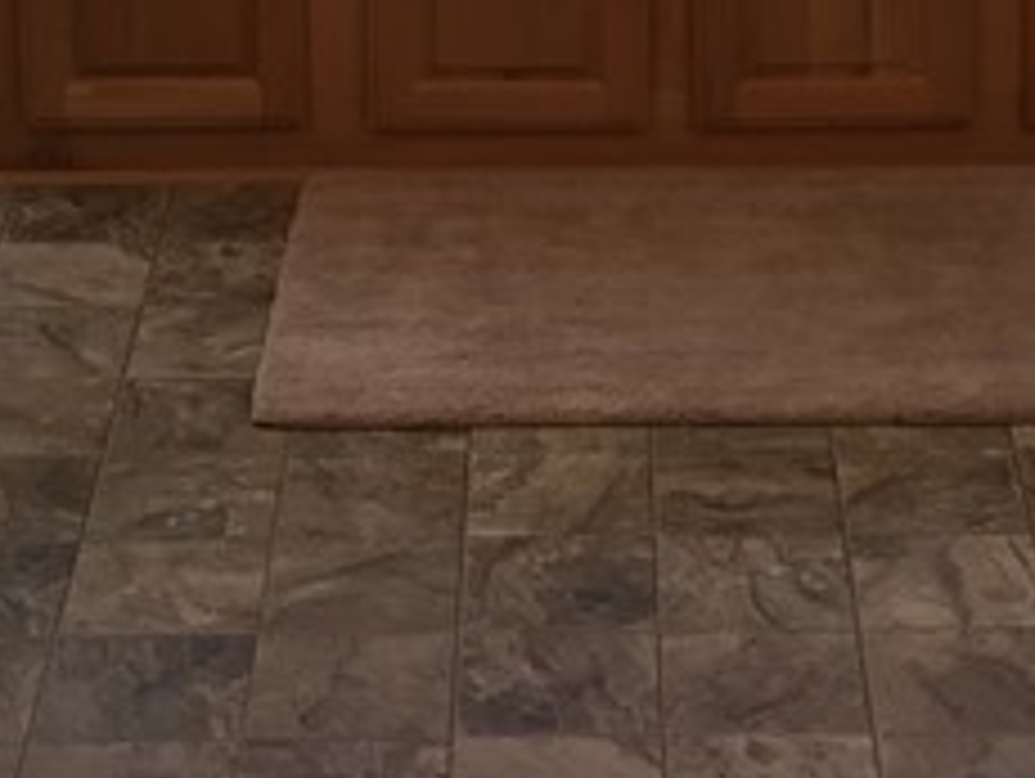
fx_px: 3861
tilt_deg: -10.5
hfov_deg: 15.2
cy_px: -589
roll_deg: -0.2
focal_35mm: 129
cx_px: 684
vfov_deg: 10.8
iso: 25
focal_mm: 4.15
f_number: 2.2
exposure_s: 1/130
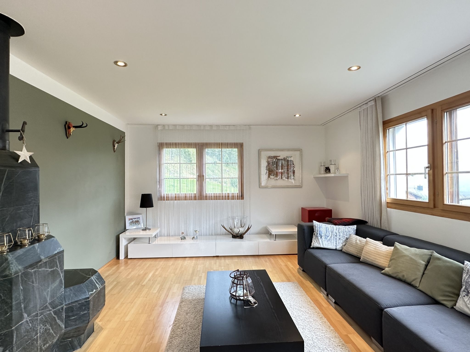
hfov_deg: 102.1
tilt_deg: +0.5
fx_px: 190
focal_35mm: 14
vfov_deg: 85.7
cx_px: 235
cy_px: 176
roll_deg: +0.3
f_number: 2.2
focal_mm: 2.22
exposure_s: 1/50
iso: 160
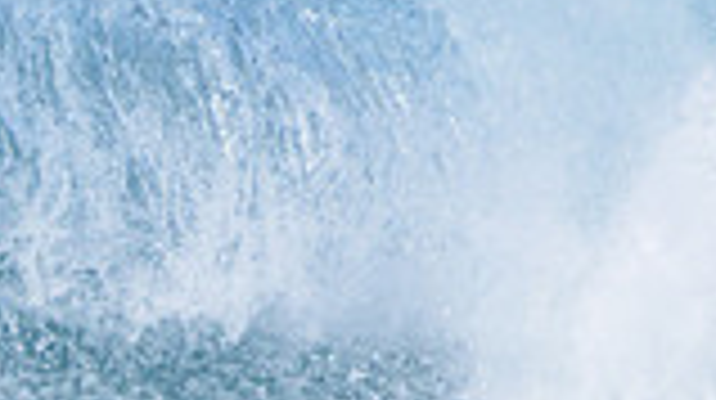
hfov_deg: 0.7
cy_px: 339
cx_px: -549
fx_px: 61649
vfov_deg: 0.4
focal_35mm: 3251
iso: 1250
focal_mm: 850
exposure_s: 1/2000
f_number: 11
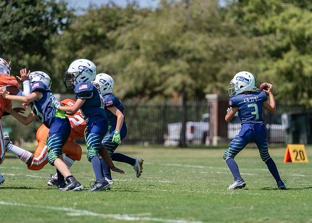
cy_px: 112
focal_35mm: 314
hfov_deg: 6.4
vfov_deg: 4.6
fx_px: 2781
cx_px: 156
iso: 100
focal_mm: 200
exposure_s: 1/2000
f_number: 2.8
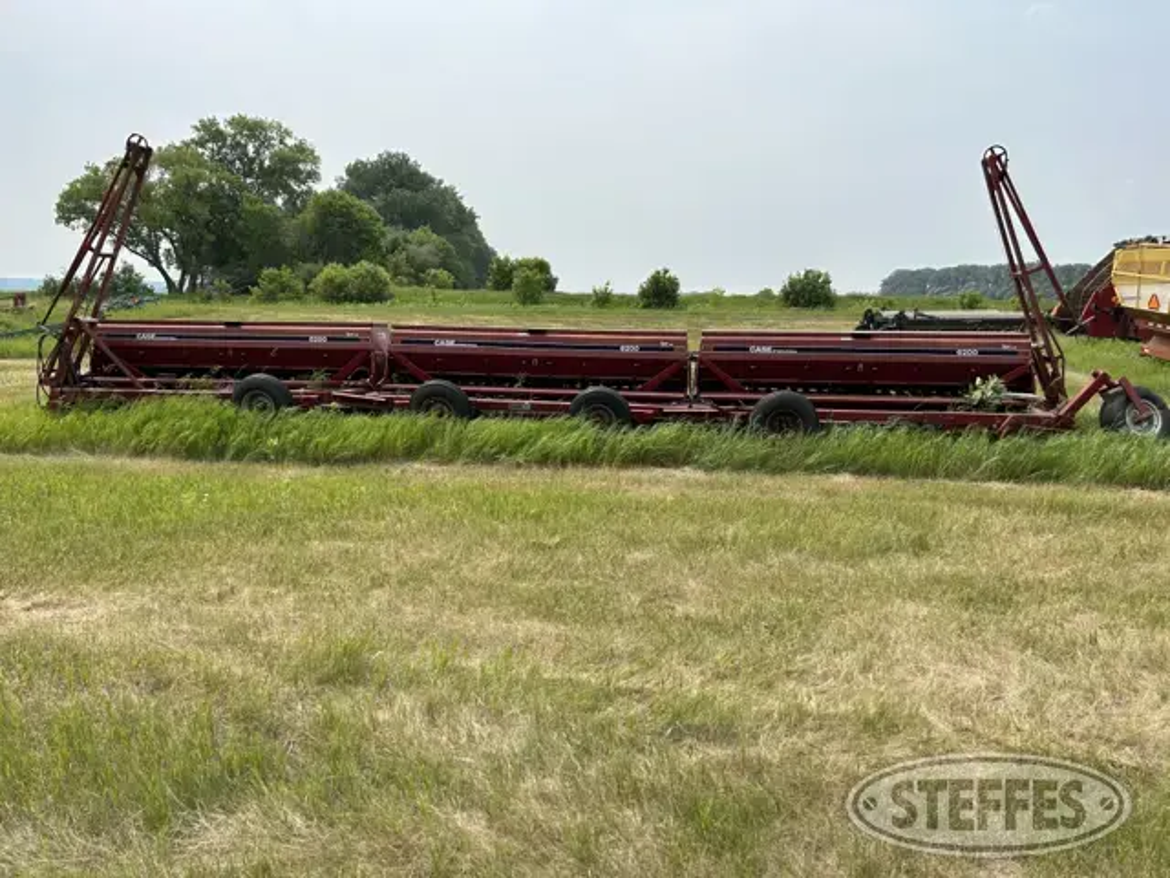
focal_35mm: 26
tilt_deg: -10.7
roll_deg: -0.2
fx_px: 879
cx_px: 585
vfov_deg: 53.1
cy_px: 439
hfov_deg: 67.3
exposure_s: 1/4831
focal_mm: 5.7
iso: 50
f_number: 1.5
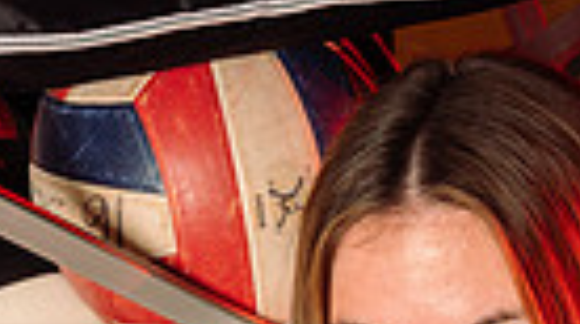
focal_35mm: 202
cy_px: 926
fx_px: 3101
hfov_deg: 10.6
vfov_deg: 5.6
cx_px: 475
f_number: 8
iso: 160
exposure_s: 1/250
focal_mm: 59
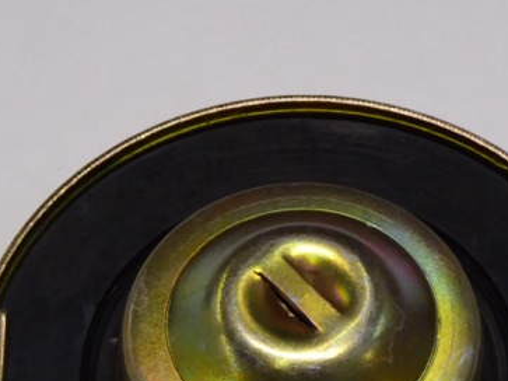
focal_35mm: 186
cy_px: 347
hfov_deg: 10.6
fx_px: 2729
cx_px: 306
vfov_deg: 8.0
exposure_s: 1/50
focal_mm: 12.5
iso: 400
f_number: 4.5
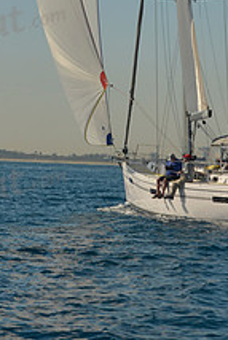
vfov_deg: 10.6
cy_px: -67
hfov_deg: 7.2
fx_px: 1802
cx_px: 149
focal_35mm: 190
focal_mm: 70
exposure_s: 1/800
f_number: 8
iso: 200
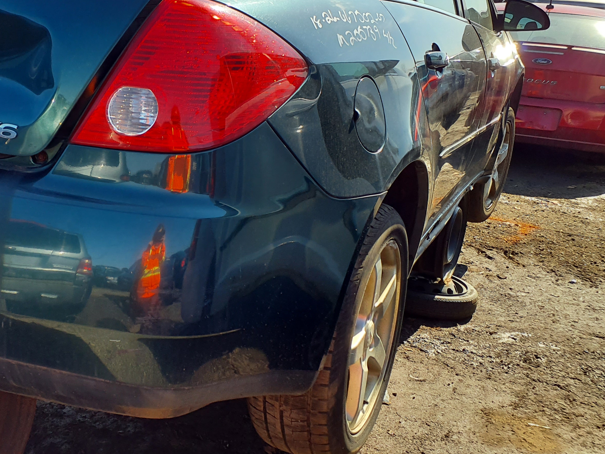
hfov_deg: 38.5
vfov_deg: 30.8
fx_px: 822
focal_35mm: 47
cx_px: 100
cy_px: 169
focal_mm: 3.58
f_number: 1.9
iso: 40
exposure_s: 1/714
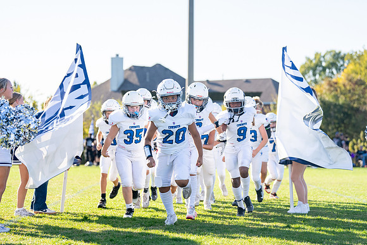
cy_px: 123
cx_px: 193
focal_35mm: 95
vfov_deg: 14.4
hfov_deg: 21.4
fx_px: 969
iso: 320
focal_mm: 90
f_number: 2.8
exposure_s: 1/2500
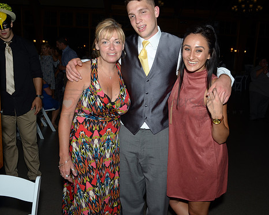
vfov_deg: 42.2
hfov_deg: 51.6
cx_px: 140
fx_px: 278
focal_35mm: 35
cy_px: 108
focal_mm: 20
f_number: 10
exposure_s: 1/200
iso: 200
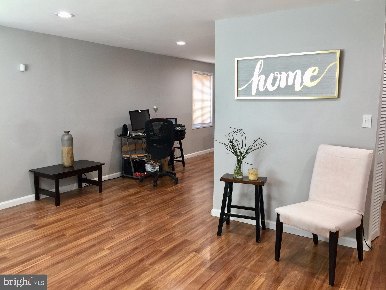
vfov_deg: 48.2
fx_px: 323
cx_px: 193
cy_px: 145
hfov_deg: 61.7
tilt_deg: -9.3
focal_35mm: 29
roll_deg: -0.3
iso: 32
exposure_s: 1/15
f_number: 2.2
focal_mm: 4.15
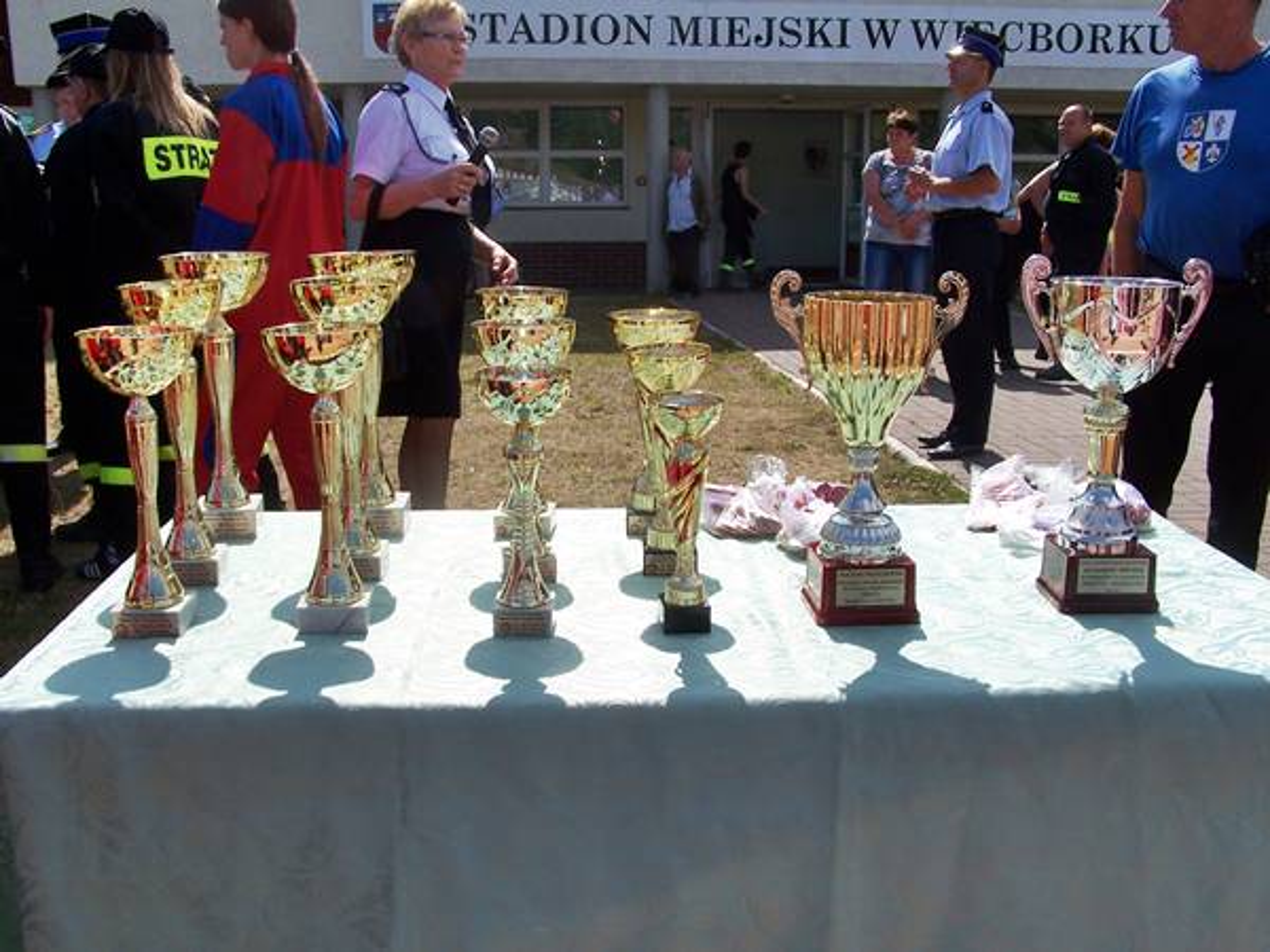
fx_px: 1394
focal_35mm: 38
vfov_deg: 37.7
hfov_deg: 49.0
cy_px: 476
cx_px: 635
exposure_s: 1/500
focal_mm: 6.3
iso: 80
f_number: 5.6
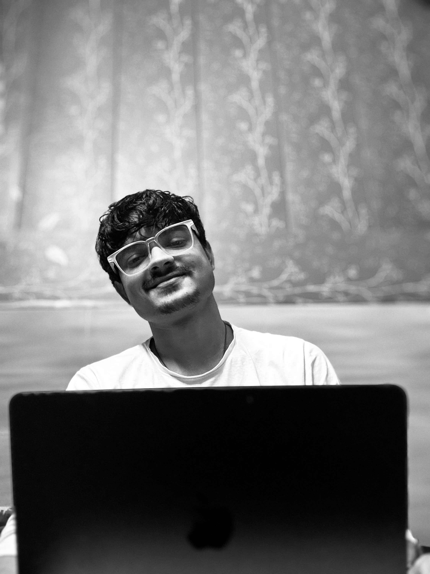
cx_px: 215
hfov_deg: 46.8
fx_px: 497
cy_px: 287
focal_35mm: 30
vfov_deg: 60.0
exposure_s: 1/17
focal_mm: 2.69
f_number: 1.9
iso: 640
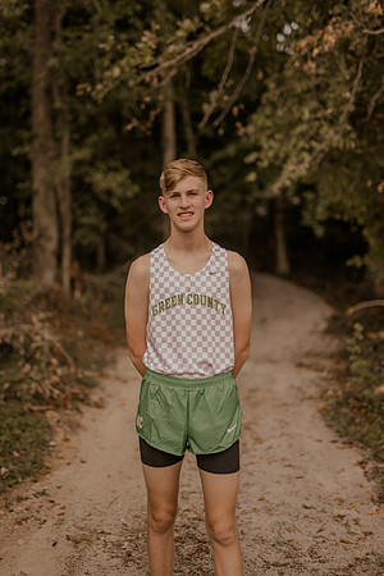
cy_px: 288
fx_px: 800
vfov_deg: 39.6
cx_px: 192
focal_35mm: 50
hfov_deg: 27.0
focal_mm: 50
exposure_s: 1/1000
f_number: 1.4
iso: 64
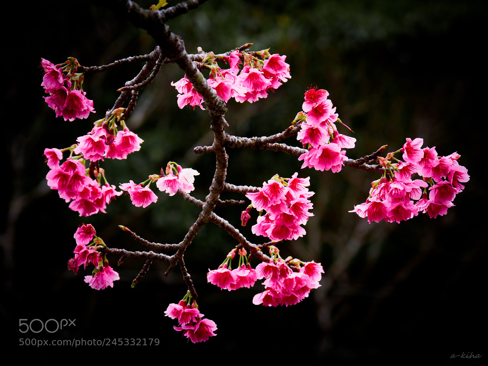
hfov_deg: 13.2
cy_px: 183
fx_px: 2115
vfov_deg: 9.9
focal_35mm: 150
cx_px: 244
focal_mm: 75
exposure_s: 1/160
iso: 250
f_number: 5
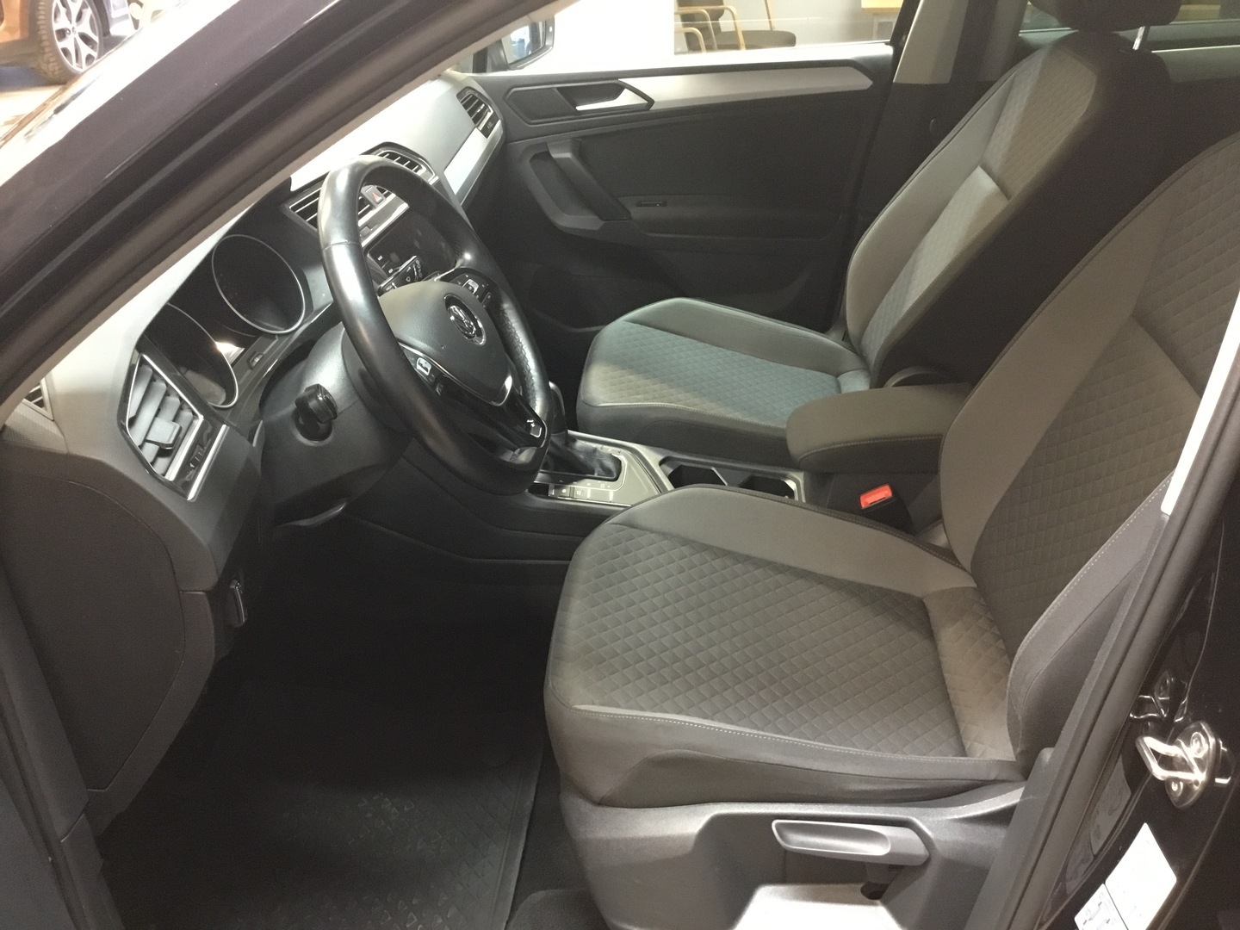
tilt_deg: -30.3
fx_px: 1110
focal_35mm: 31
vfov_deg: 45.4
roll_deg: +2.3
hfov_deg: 58.4
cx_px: 620
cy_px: 465
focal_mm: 3.3
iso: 400
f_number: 2.4
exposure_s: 1/17
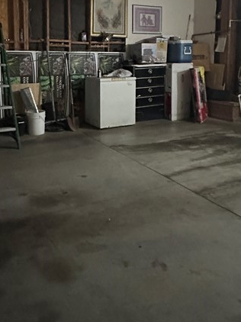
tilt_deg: -6.1
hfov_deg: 41.6
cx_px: 97
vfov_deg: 52.0
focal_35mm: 34
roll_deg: -0.6
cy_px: 87
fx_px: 316
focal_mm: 2.22
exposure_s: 1/30
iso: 2000
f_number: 2.2
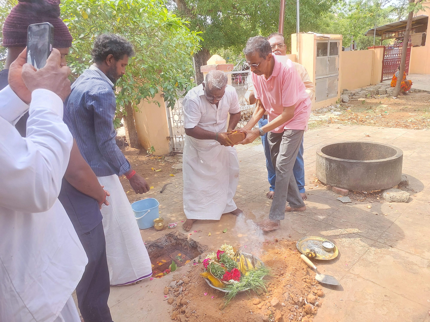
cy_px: 161
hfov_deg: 73.9
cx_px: 215
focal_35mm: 23
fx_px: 286
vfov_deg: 58.9
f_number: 1.8
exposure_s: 1/144
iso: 25
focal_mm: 5.06
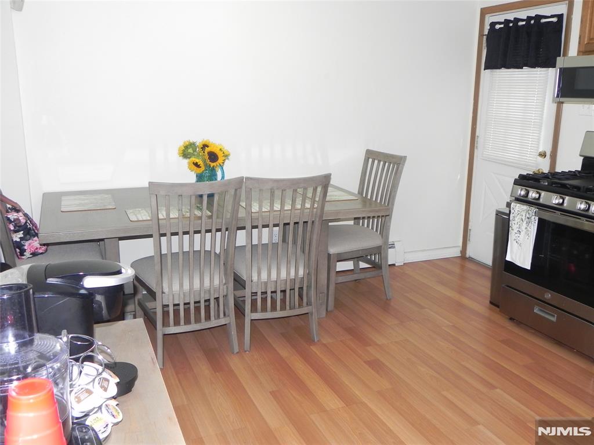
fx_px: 566
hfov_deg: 55.4
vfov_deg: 42.9
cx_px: 297
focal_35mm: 33
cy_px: 222
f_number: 2.8
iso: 200
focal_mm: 5.9
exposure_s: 1/30
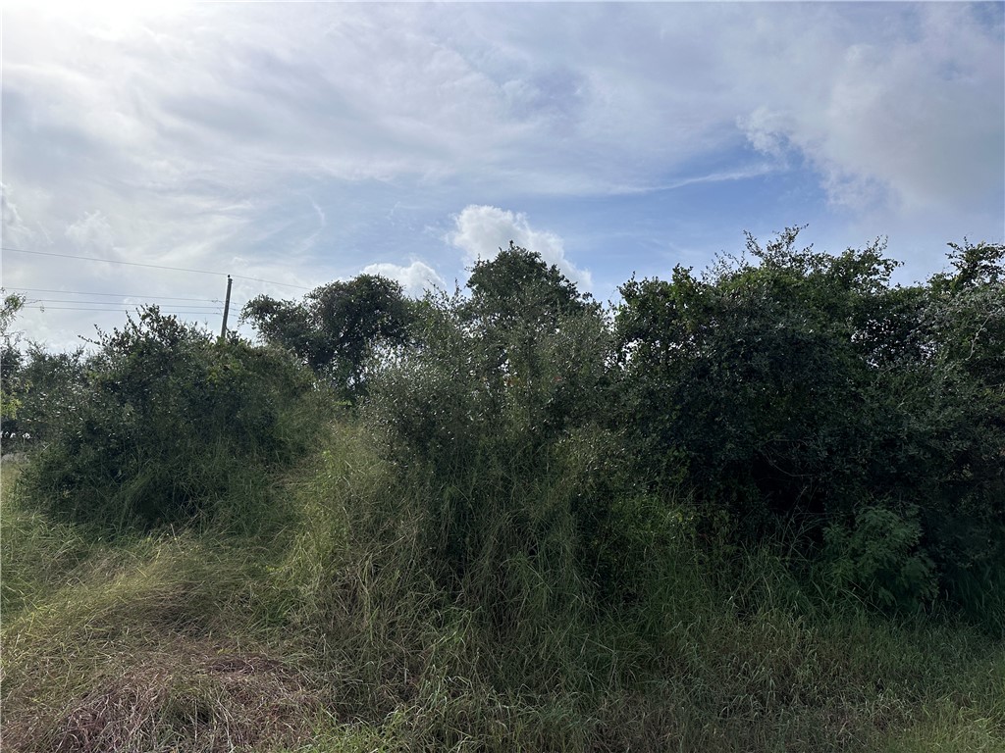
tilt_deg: +6.8
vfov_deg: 56.8
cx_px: 502
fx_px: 697
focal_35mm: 24
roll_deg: -2.1
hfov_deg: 71.6
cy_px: 376
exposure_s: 1/10753
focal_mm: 6.86
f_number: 1.78
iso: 80
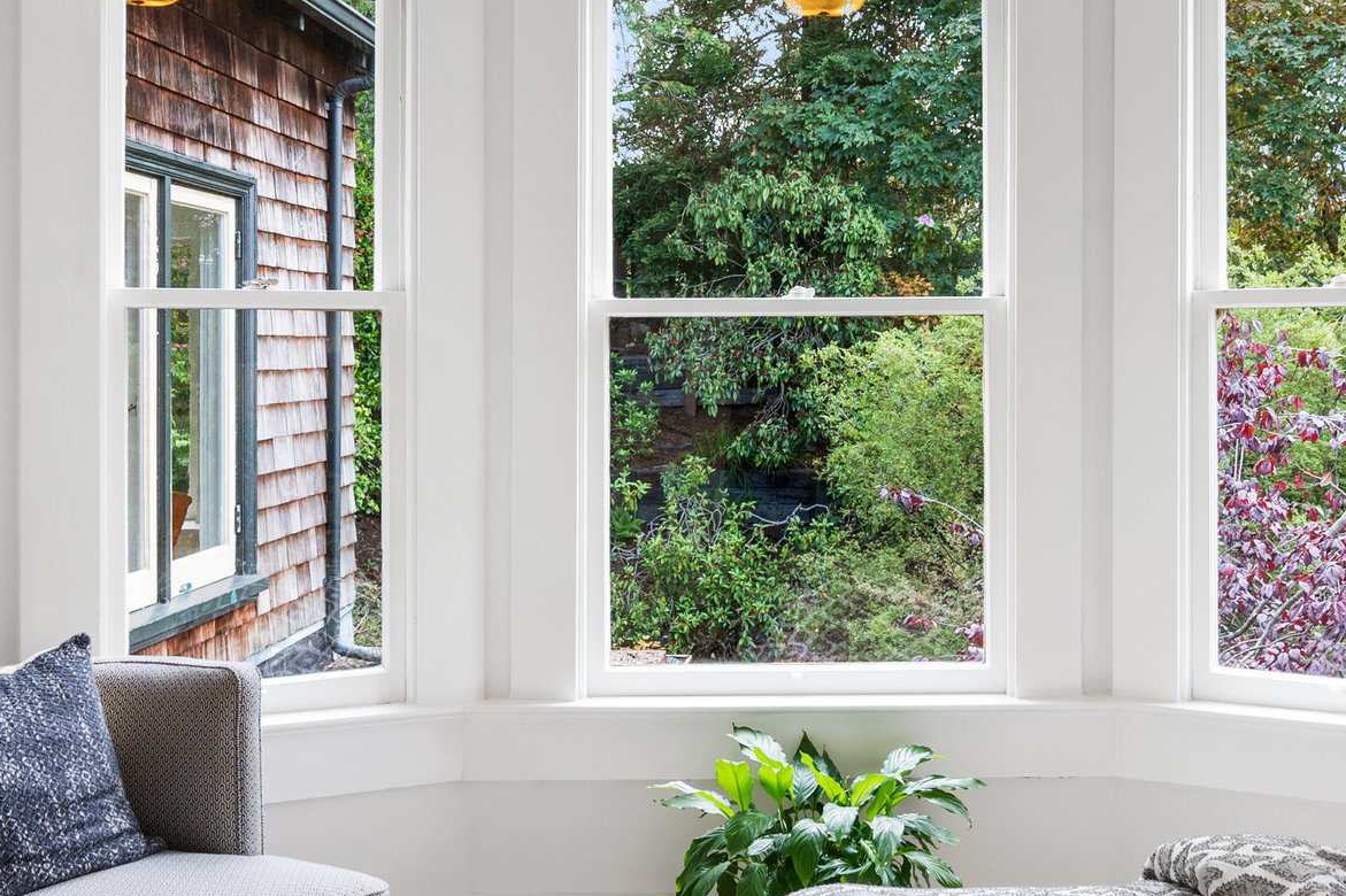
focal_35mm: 41
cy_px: 388
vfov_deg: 32.6
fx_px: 1532
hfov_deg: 47.1
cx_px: 822
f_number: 9
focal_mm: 16.5
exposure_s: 1/30
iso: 400
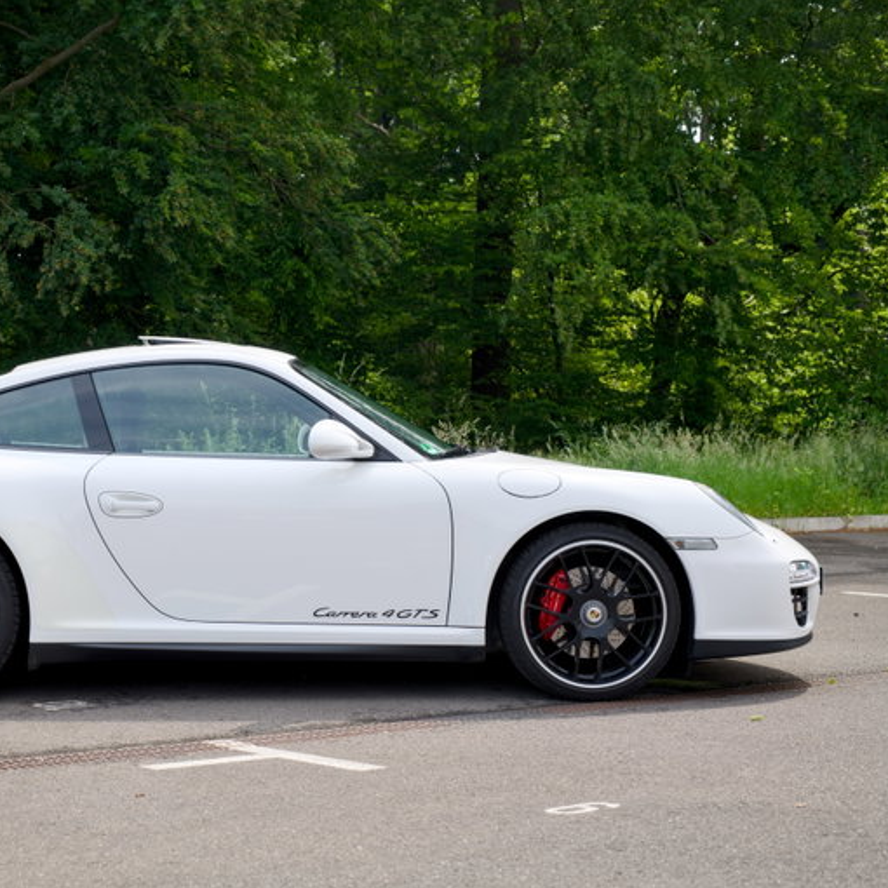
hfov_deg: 26.6
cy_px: 444
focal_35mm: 64
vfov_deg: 26.9
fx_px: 1857
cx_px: 237
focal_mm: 50
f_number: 8
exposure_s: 1/80
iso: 100
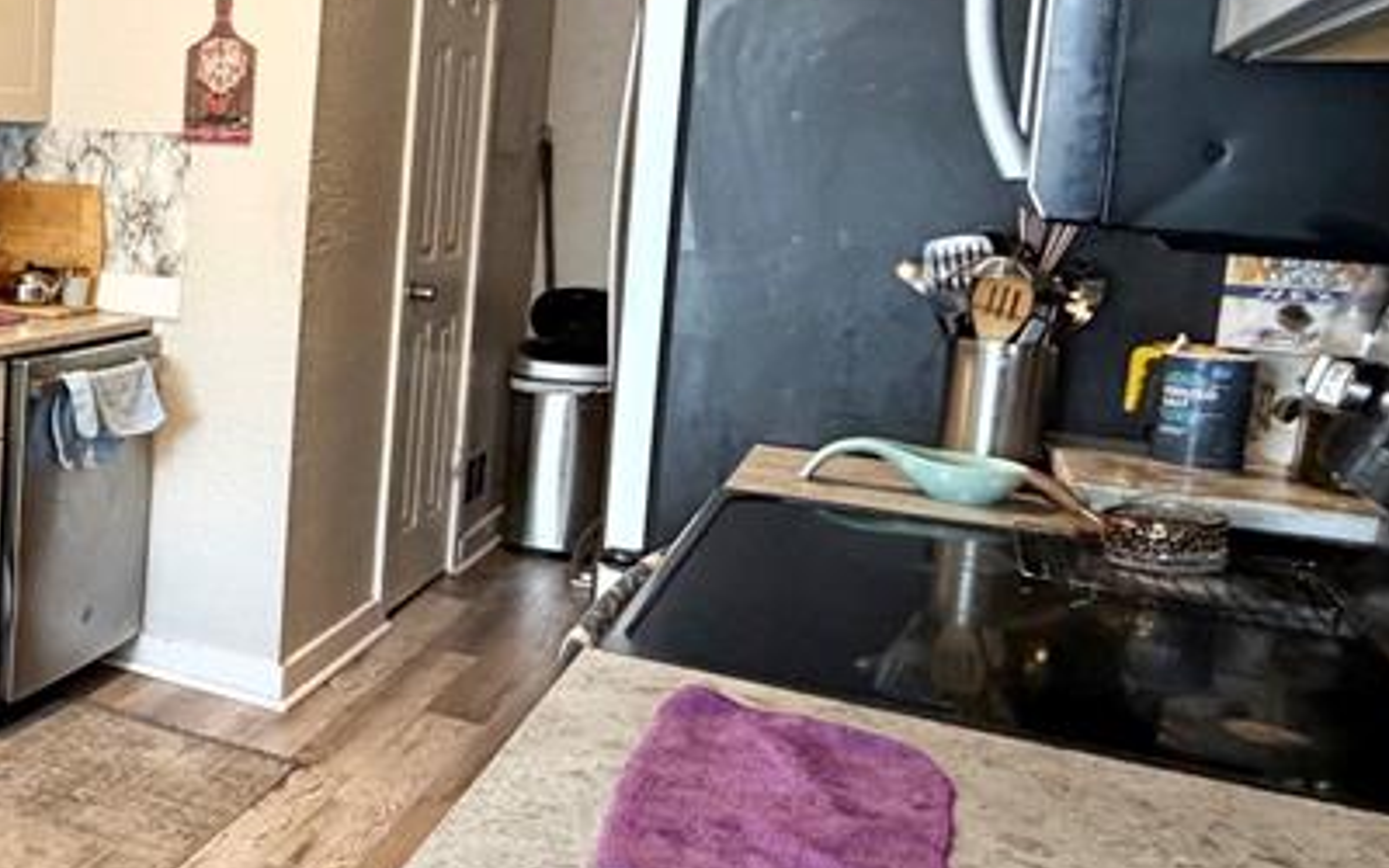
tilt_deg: -7.1
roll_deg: -1.0
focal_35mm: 38
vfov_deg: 33.4
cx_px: -14
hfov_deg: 43.7
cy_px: 333
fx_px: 1438
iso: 500
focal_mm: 2.22
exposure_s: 1/60
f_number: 2.2
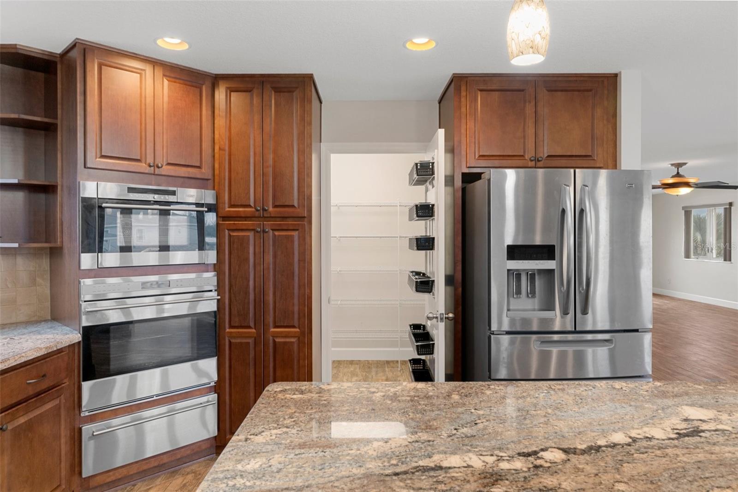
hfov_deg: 77.3
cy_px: 246
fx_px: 461
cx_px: 369
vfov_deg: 56.1
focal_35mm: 22
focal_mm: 15
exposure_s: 1.3
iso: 320
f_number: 8
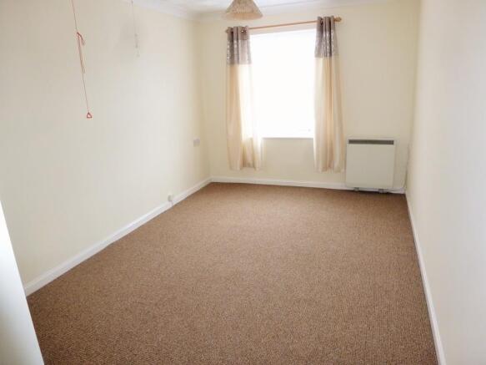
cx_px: 243
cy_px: 182
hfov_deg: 71.6
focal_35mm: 24
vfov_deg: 56.8
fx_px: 337
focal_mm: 4.3
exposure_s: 1/60
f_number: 3.3
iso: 160
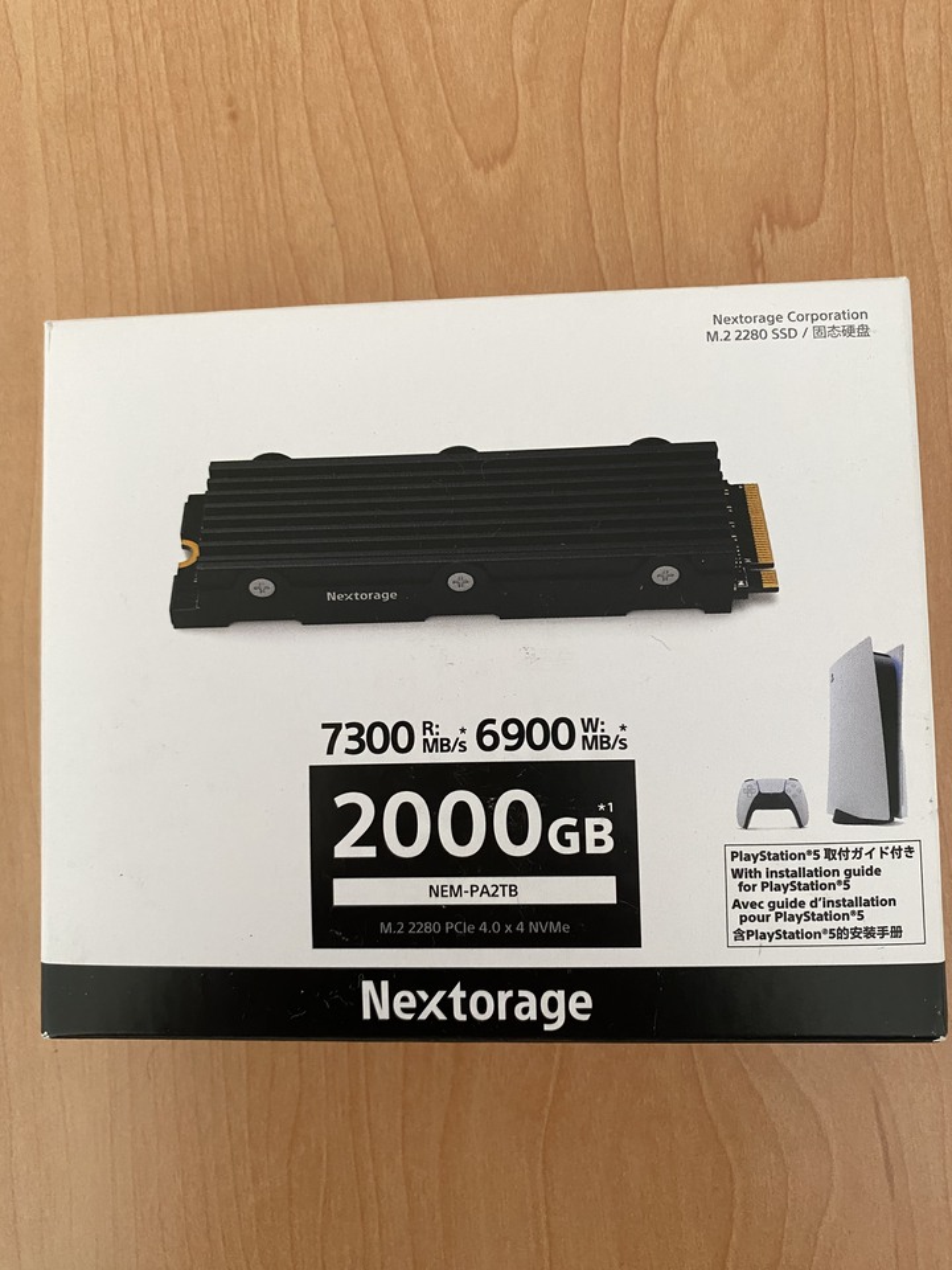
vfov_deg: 67.3
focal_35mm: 26
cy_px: 635
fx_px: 953
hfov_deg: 53.1
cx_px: 476
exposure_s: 1/60
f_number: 1.8
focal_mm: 4.25
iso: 320
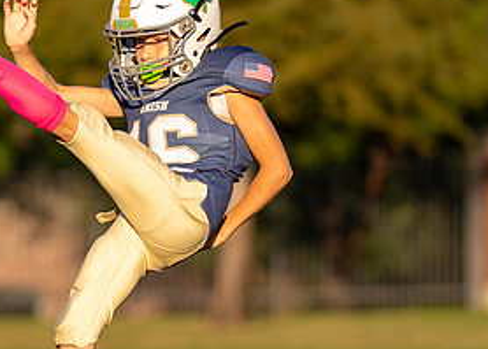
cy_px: 198
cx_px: 92
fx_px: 9112
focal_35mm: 657
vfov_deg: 2.2
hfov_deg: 3.1
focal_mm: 200
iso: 400
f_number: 2.8
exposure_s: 1/2500
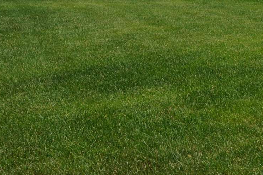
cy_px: -74
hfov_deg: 19.4
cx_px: 318
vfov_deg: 13.1
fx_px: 722
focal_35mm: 99
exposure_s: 1/125
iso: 100
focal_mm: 16
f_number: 13
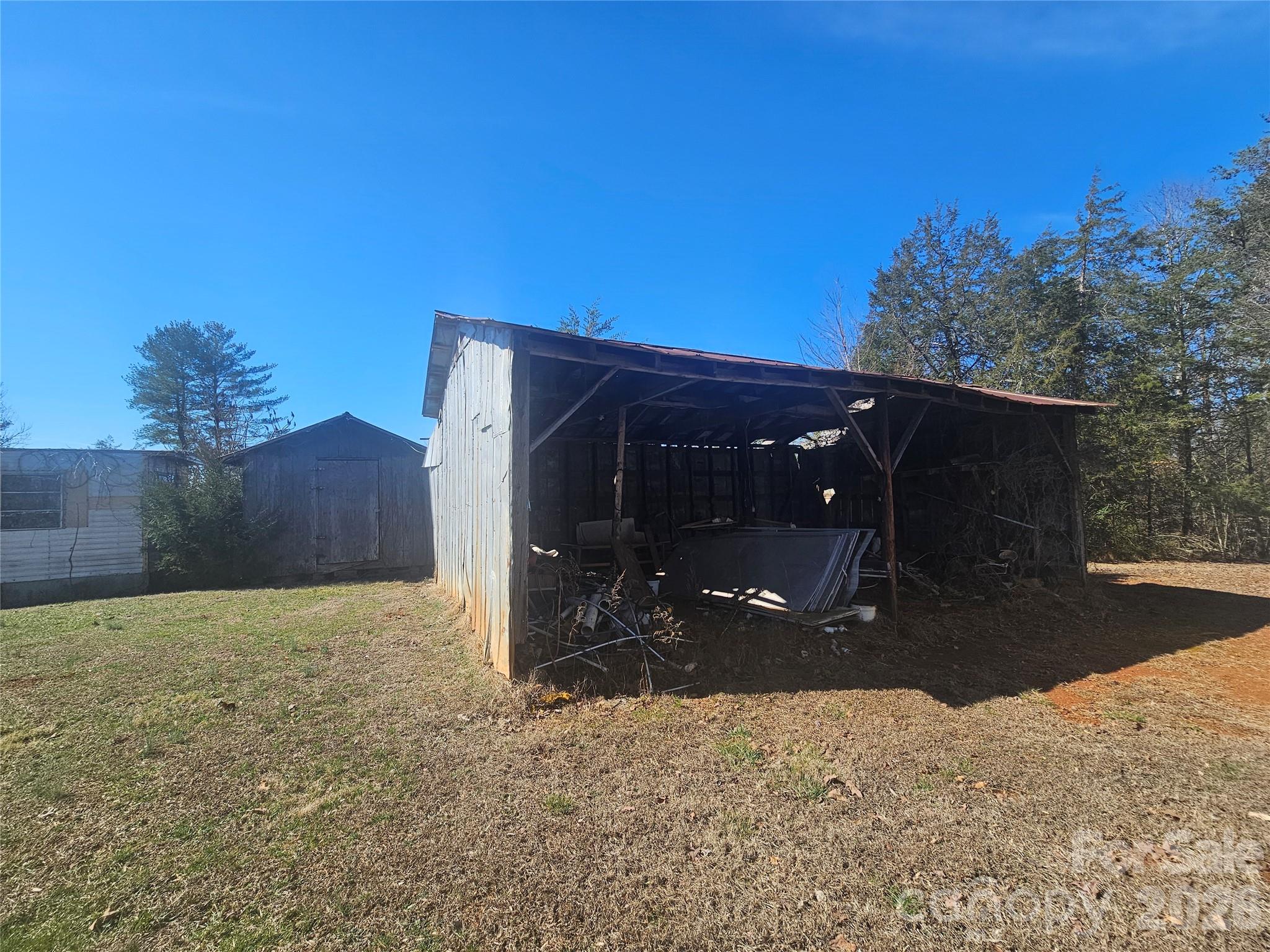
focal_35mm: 13
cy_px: 476
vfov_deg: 89.9
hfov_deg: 106.2
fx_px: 477
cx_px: 635
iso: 50
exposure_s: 1/1369
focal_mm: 2.2
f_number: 2.2
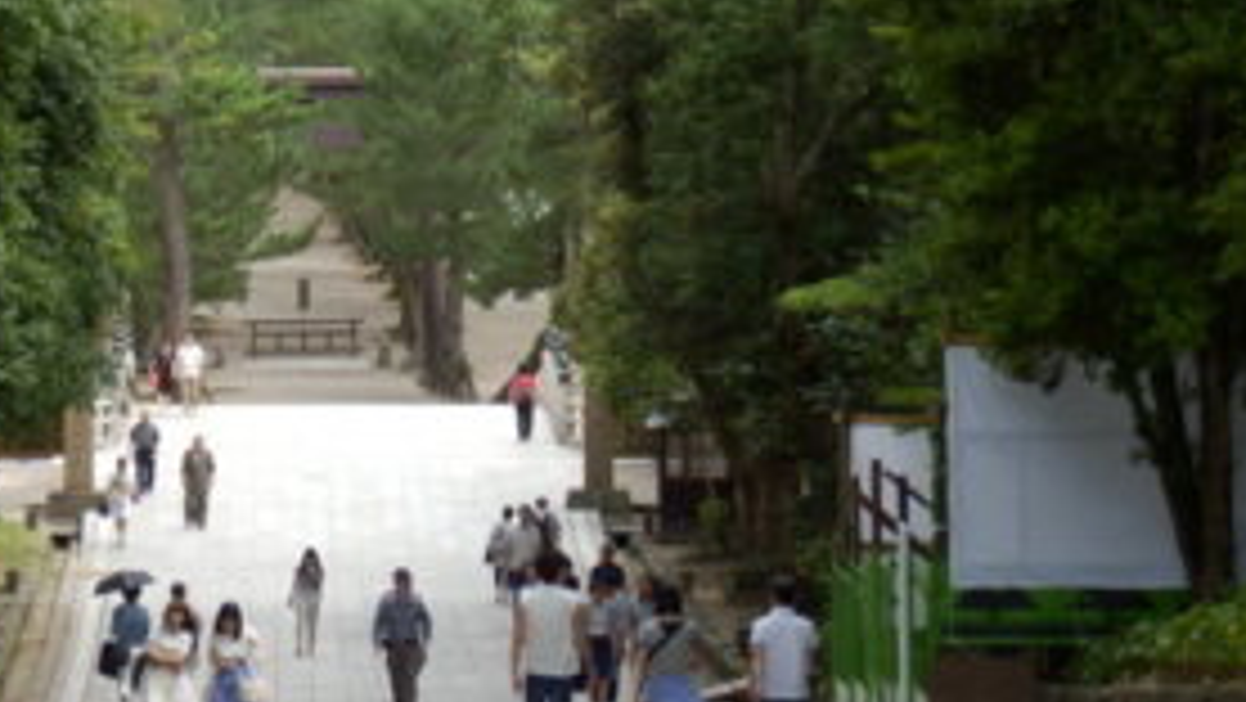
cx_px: 441
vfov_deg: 5.4
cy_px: 140
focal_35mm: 227
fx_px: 7502
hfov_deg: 9.5
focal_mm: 22.9
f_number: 5.3
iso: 100
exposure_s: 1/160
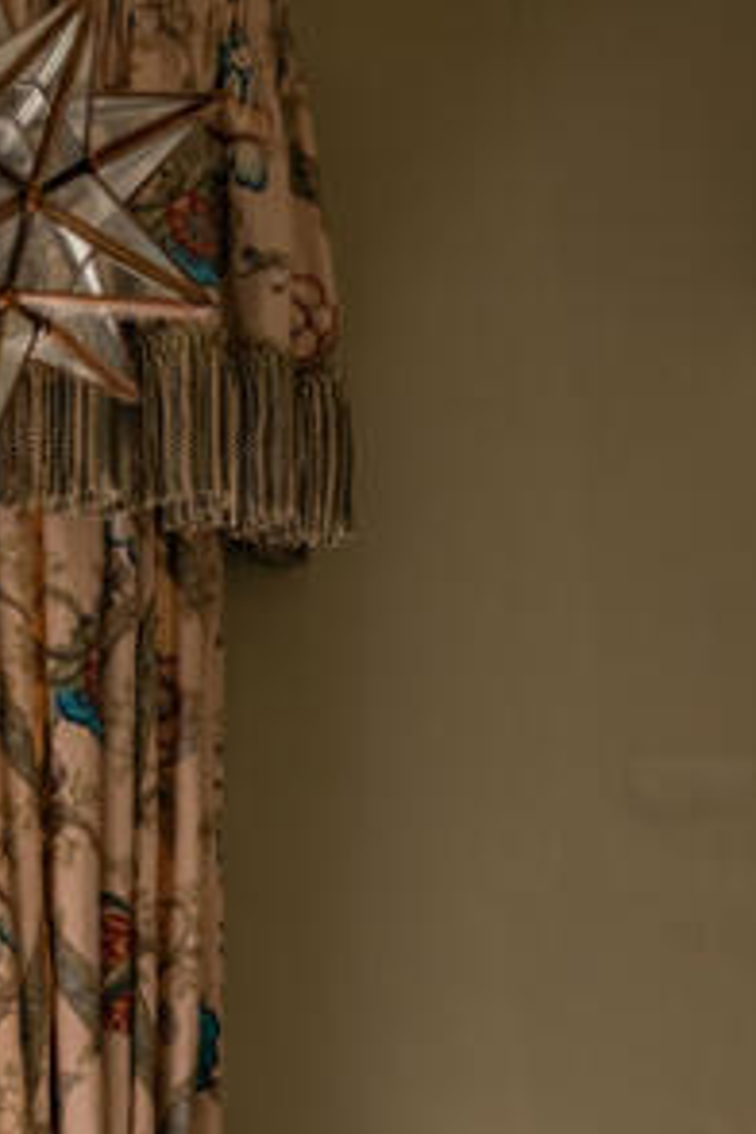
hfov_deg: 11.2
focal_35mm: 122
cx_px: 370
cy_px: 1323
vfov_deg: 16.2
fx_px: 3843
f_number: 10
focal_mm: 35
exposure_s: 1/100
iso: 250
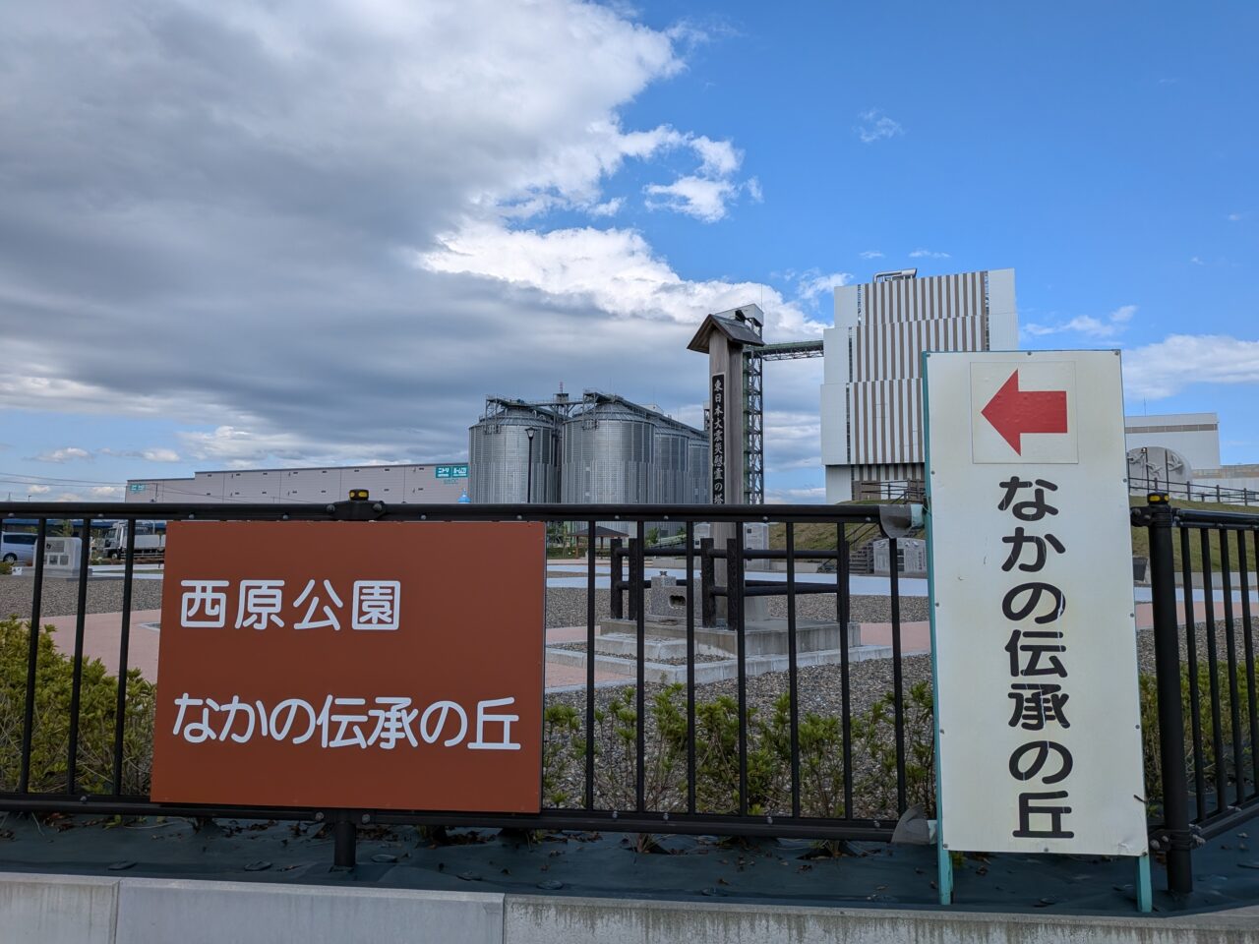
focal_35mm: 24
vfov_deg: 56.8
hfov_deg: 71.6
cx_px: 630
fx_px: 873
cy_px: 472
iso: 29
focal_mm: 4.53
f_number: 1.7
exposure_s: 1/3125
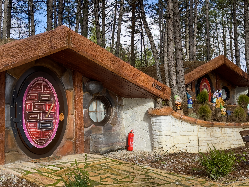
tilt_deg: +3.3
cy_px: 94
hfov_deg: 39.7
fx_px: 345
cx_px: 124
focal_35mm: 48
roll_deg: +2.6
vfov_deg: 30.3
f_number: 1.78
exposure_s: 1/676
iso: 64
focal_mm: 6.86
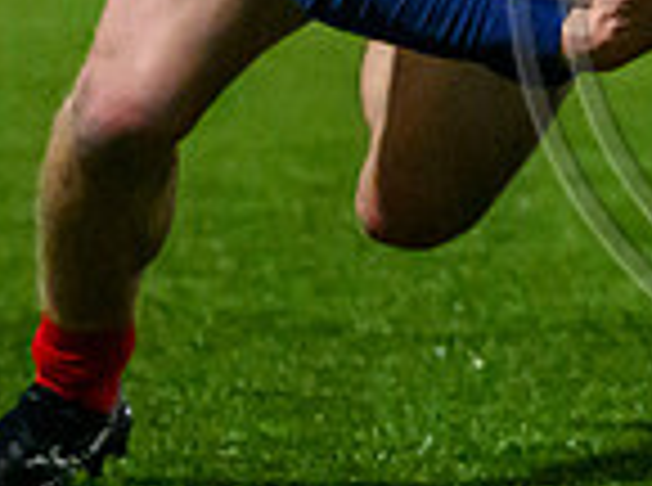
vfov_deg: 2.0
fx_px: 13979
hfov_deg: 2.7
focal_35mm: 744
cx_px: 618
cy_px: 5
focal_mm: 105
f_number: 3.5
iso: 6400
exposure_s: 1/1600
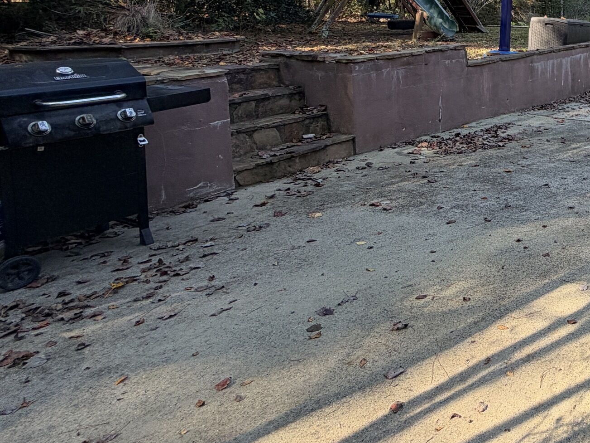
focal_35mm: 33
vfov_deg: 39.6
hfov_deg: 41.3
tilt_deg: -4.7
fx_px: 562
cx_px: 681
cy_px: 40
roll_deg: +0.7
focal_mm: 2.22
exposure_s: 1/214
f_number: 2.2
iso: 40
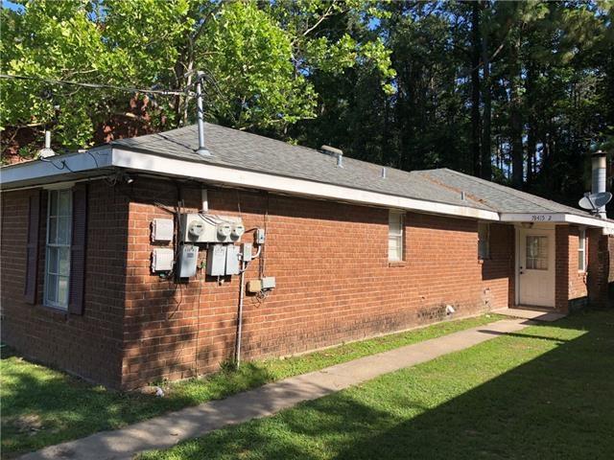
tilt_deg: +0.1
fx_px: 497
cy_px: 230
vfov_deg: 49.7
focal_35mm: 28
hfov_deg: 63.4
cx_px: 307
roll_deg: -0.1
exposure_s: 1/1056
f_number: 1.8
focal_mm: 3.99
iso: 20
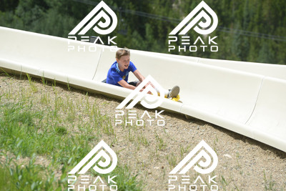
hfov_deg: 10.5
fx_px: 1550
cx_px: 143
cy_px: 96
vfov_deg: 7.0
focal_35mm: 195
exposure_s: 1/640
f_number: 6.3
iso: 180
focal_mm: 195
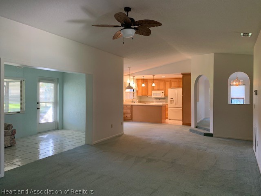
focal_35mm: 26
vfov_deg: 53.1
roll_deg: +0.7
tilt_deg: +1.2
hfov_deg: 67.3
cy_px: 98
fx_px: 196
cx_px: 130
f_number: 1.8
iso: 200
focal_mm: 4.25
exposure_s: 1/60
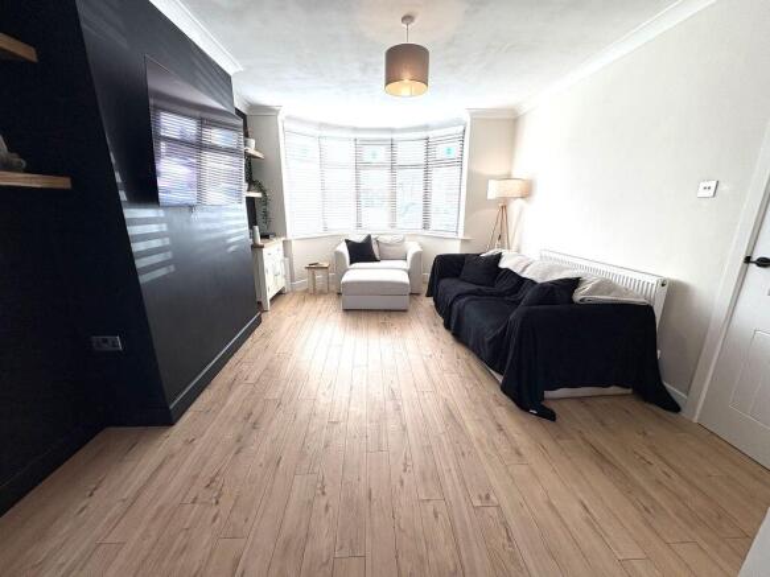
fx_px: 311
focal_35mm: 14
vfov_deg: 85.7
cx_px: 385
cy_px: 288
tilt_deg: -15.4
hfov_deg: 102.1
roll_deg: +0.4
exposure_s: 1/131
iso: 64
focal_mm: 2.22
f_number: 2.2
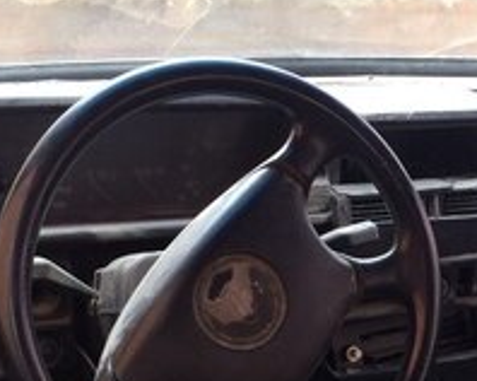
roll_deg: -2.2
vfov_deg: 20.4
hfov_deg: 26.4
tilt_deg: -23.9
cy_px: 432
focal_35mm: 71
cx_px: 371
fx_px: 1001
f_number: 2.2
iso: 40
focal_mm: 4.15
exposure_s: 1/33
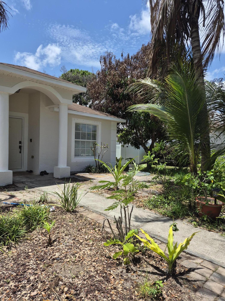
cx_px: 112
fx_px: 199
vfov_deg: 73.9
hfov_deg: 58.9
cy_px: 150
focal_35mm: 23
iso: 80
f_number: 1.8
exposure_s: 1/5040
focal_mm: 5.4
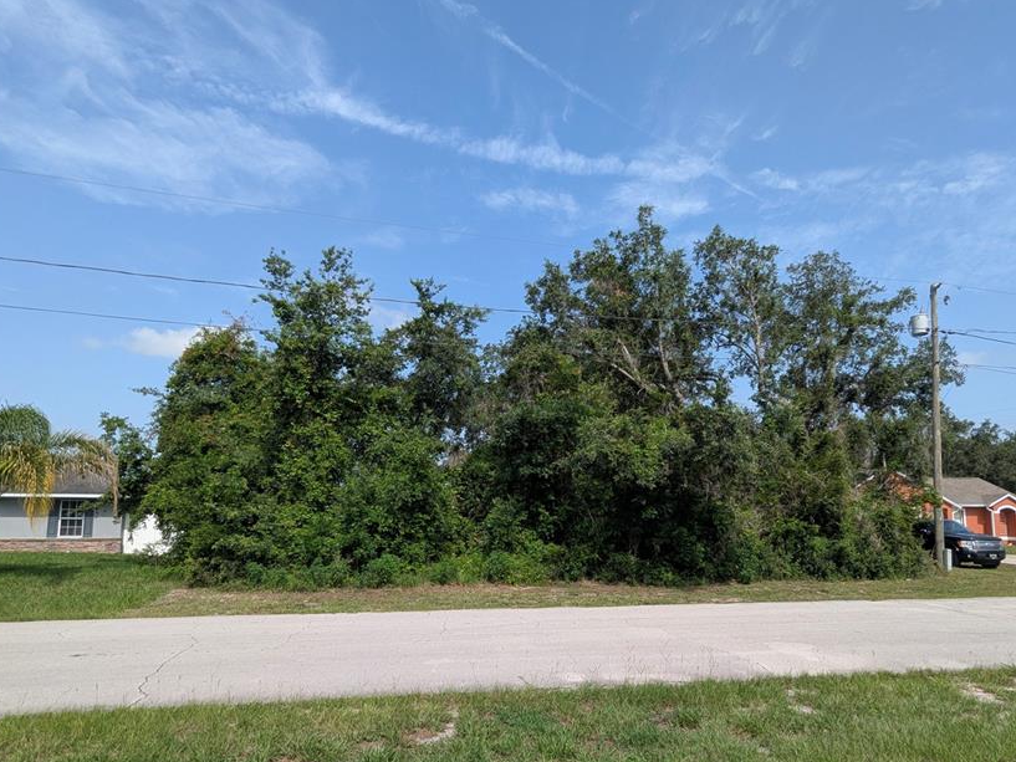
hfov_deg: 81.7
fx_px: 587
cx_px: 517
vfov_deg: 65.4
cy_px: 454
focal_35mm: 20
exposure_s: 1/949
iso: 45
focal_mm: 2.35
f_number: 2.2
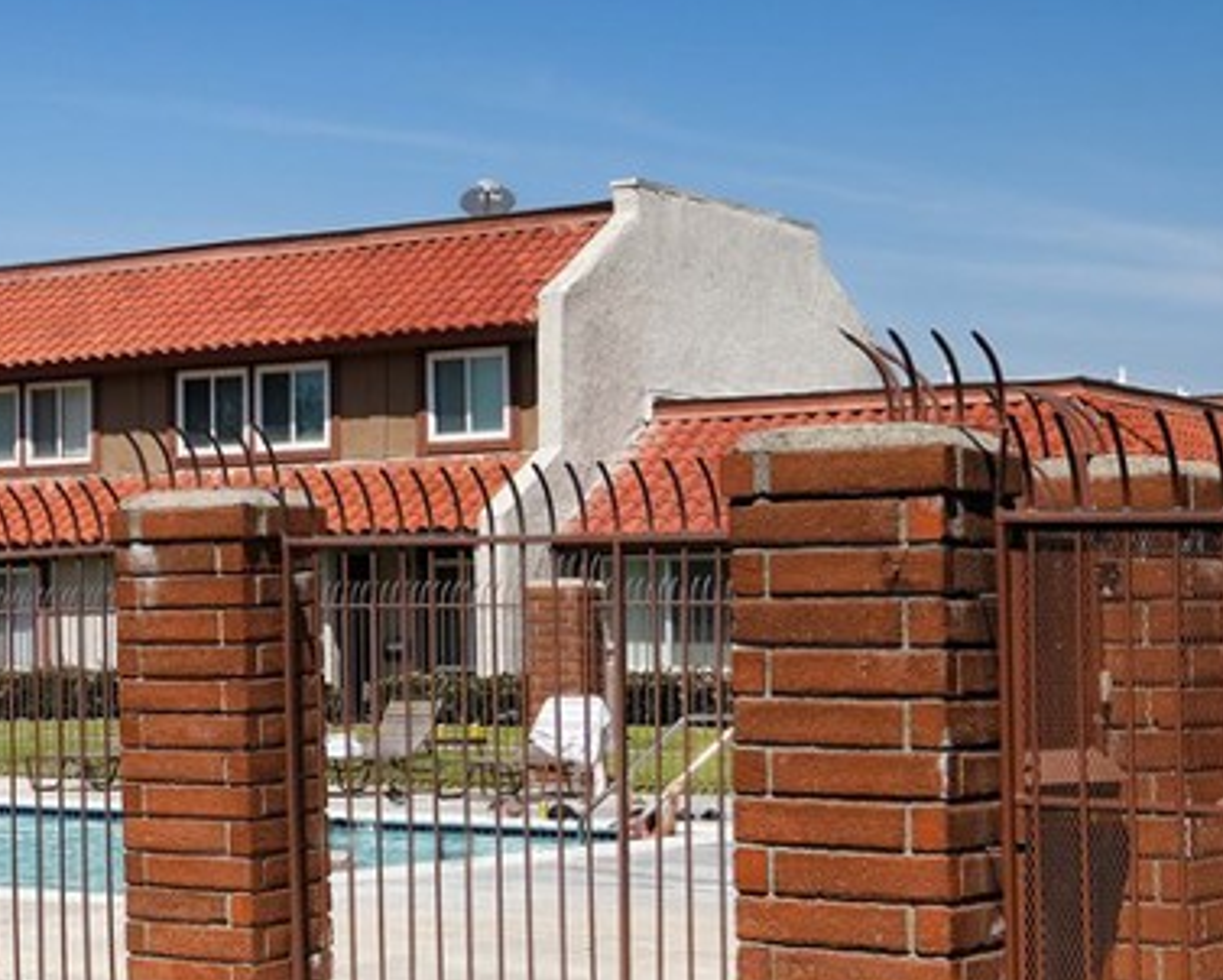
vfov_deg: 19.4
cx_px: -260
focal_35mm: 79
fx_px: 2861
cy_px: 433
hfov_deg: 22.2
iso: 160
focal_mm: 20.9
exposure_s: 1/950
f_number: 5.6
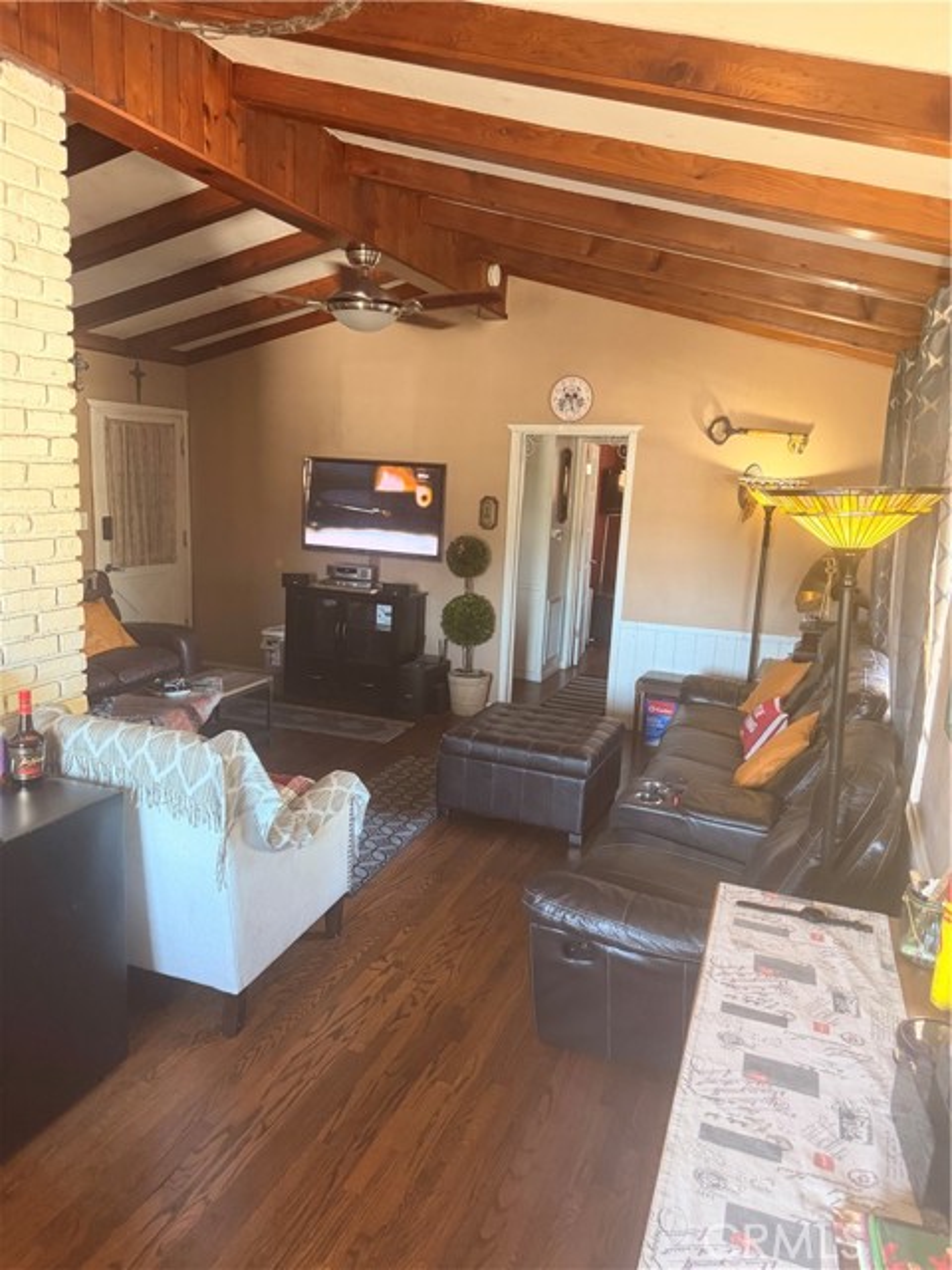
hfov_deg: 56.8
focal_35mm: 24
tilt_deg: -11.6
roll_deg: -2.9
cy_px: 635
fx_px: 880
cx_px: 476
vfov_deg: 71.6
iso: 400
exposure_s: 1/60
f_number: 1.78
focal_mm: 6.76
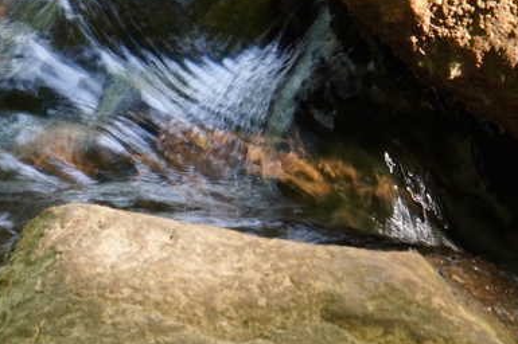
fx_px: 7190
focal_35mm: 500
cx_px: 227
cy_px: -33
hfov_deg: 4.1
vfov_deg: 2.7
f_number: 10
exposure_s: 1/15
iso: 400
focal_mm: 125.2
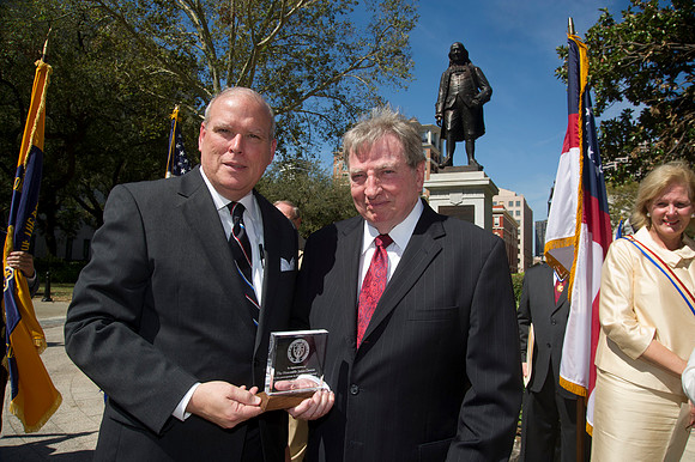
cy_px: 231
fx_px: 463
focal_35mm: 24
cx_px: 348
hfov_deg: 73.8
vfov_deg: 53.1
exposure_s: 1/250
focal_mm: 24
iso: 200
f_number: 9
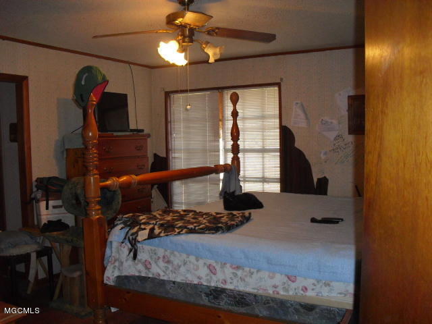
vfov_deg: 39.7
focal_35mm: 36
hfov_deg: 51.4
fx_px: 449
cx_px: 216
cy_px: 162
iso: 400
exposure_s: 1/60
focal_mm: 6.3
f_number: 3.1
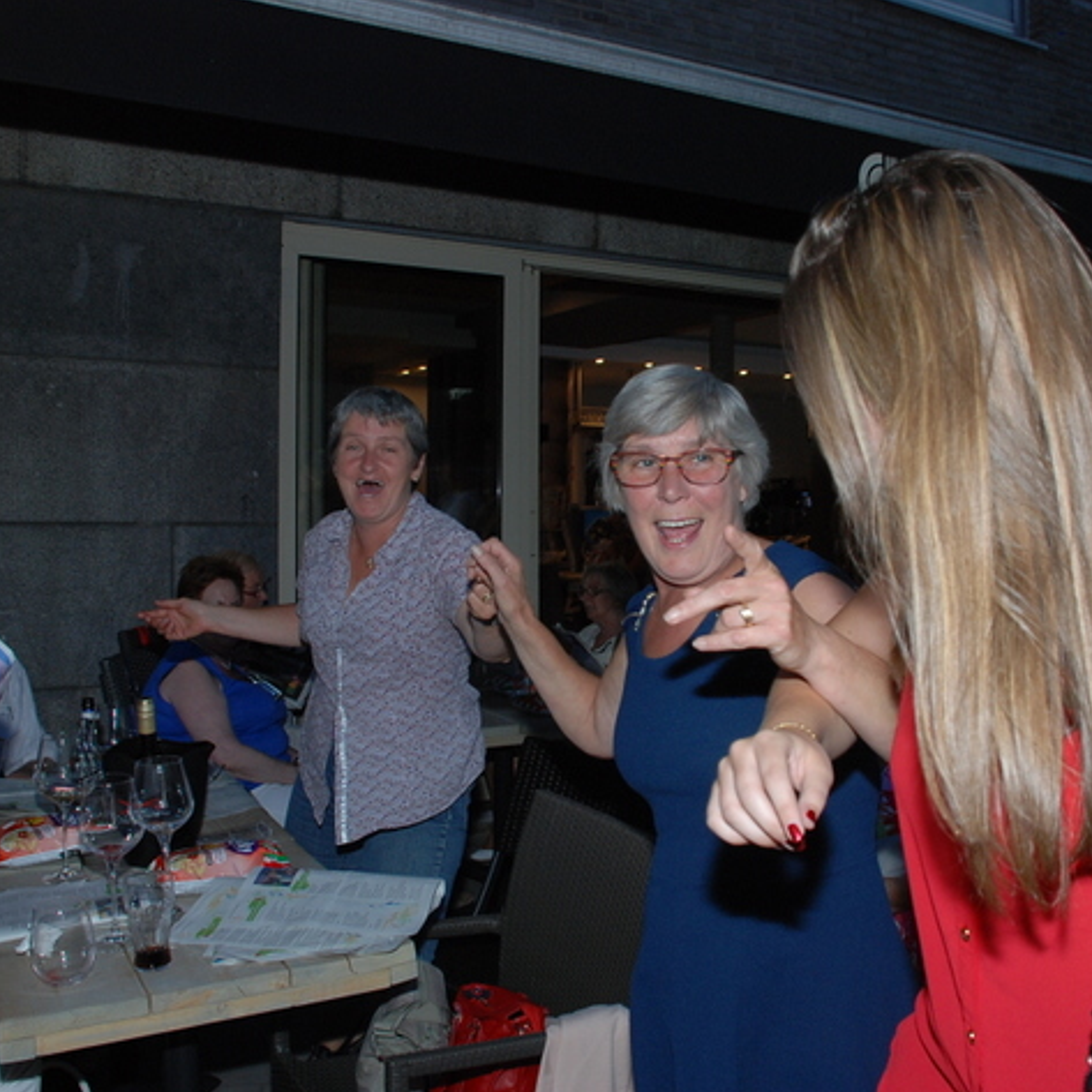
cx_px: 637
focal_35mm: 35
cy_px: 549
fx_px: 1249
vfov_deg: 47.2
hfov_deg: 47.0
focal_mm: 18
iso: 320
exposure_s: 1/60
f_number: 5.6
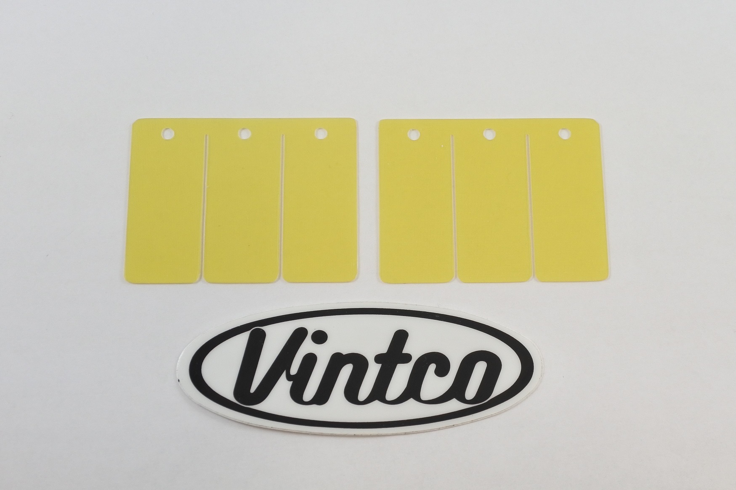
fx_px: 736
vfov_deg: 36.9
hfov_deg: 53.1
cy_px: 245
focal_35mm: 36
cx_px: 368
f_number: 4
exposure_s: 1/200
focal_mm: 13.7
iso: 400
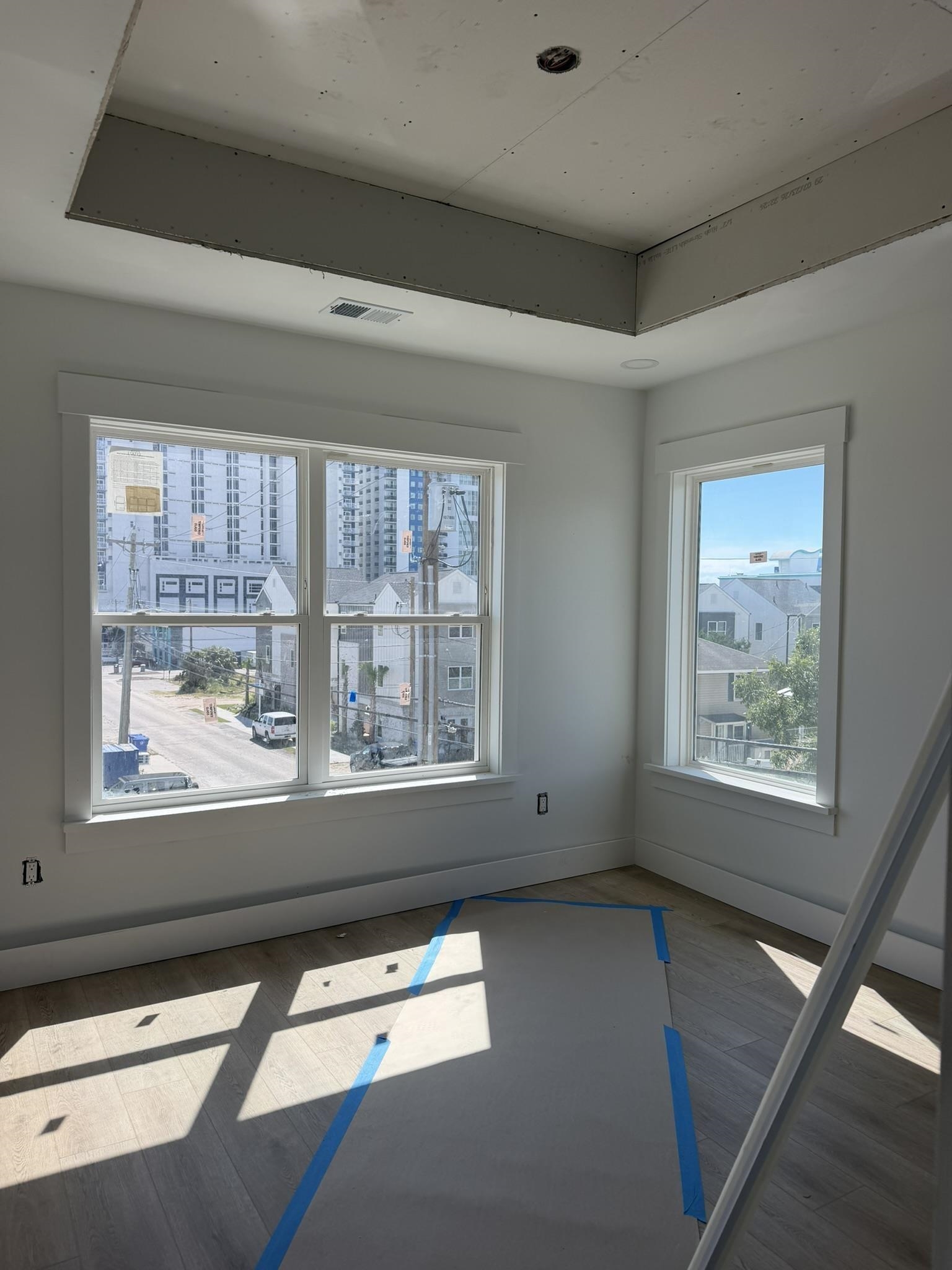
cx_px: 476
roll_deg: -0.5
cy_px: 635
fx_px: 880
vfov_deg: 71.6
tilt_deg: -3.2
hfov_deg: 56.8
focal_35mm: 24
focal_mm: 6.76
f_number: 1.78
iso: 80
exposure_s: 1/2053
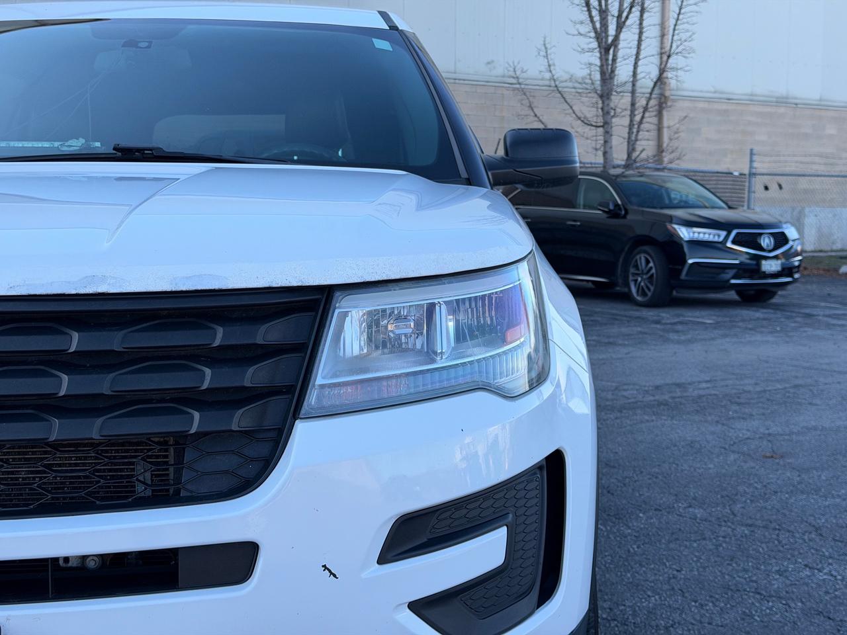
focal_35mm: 48
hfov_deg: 39.7
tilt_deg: -5.4
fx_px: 1174
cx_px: 424
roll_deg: -1.0
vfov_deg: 30.3
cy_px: 318
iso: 64
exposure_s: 1/1041
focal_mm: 6.76
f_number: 1.78
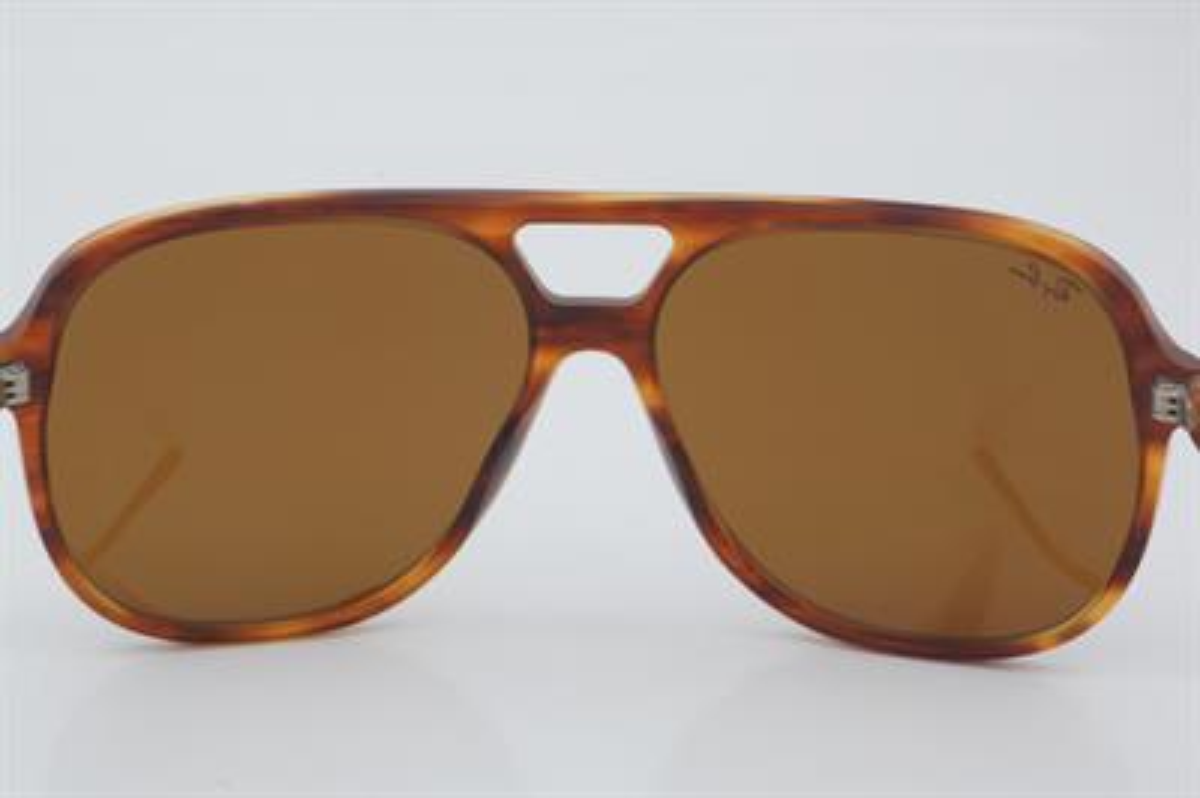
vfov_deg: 18.2
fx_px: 2498
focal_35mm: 75
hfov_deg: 27.0
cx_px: 600
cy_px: 399
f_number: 32
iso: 100
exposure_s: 1/3
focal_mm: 50
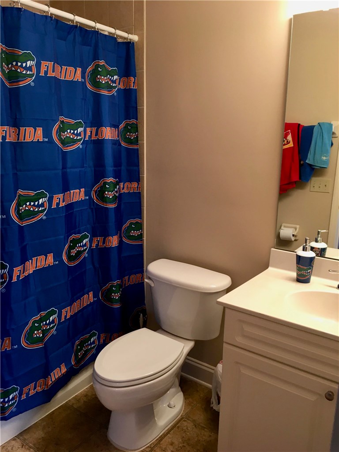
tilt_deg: -13.7
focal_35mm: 29
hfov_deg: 48.2
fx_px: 379
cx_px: 170
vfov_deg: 61.7
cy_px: 226
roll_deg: -0.3
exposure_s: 1/30
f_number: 2.2
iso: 80
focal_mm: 4.15
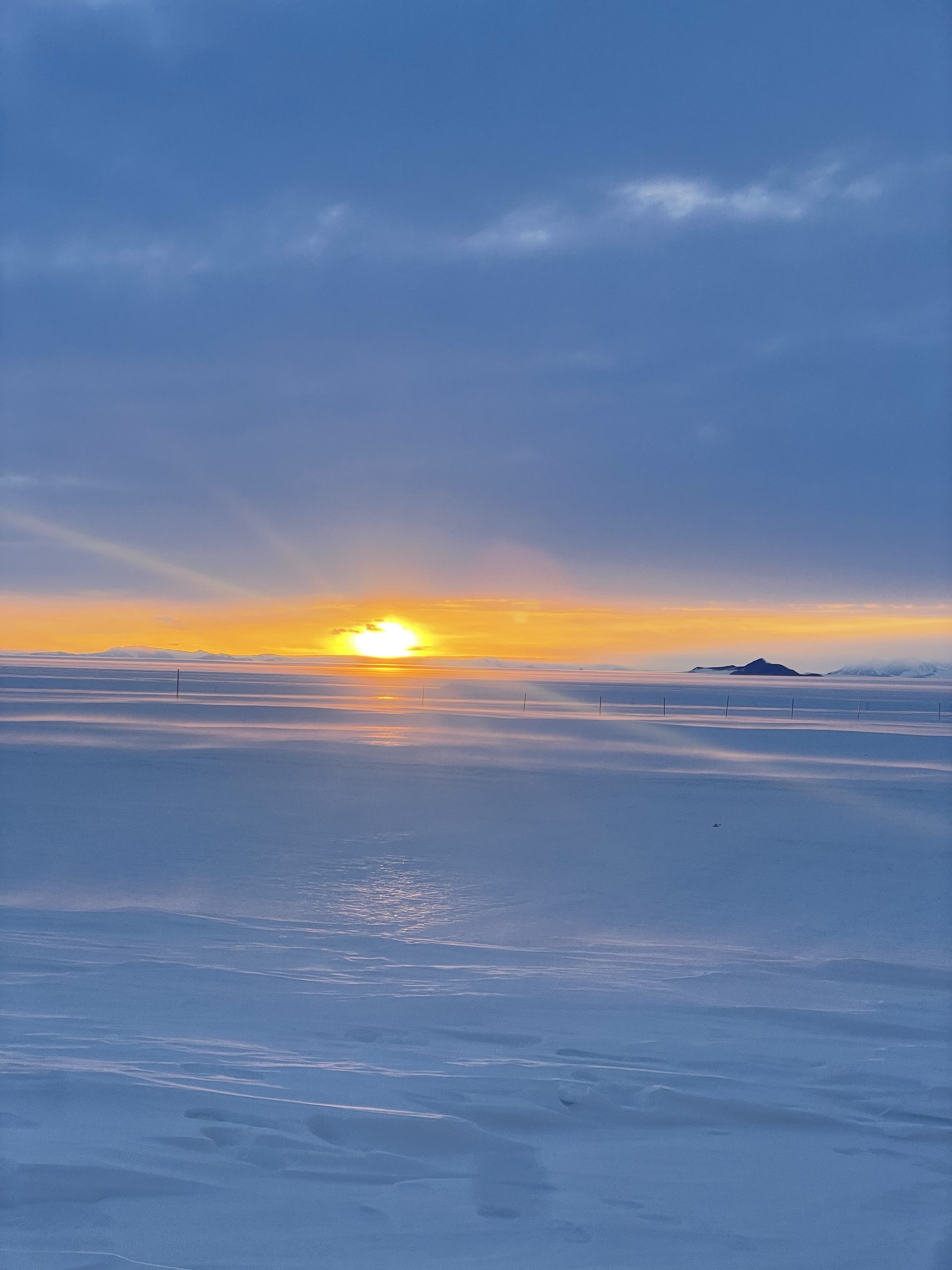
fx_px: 1907
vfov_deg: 36.8
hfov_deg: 28.0
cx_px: 476
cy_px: 635
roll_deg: -1.6
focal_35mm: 52
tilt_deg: +4.1
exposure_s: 1/343
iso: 25
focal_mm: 6
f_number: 2
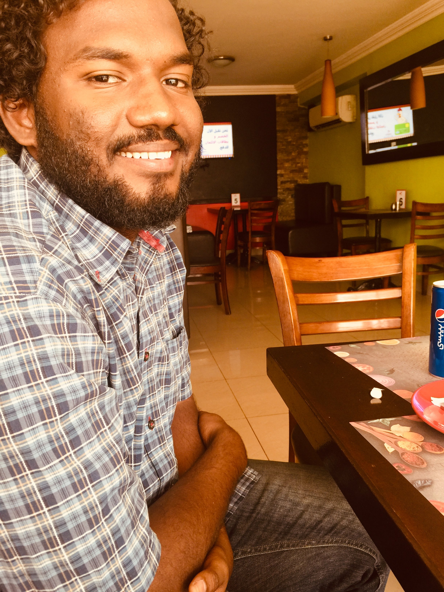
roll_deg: +1.6
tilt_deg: -10.7
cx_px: 222
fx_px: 496
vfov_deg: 61.7
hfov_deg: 48.2
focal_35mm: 29
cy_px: 296
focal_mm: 4.15
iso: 40
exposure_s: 1/33
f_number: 2.2
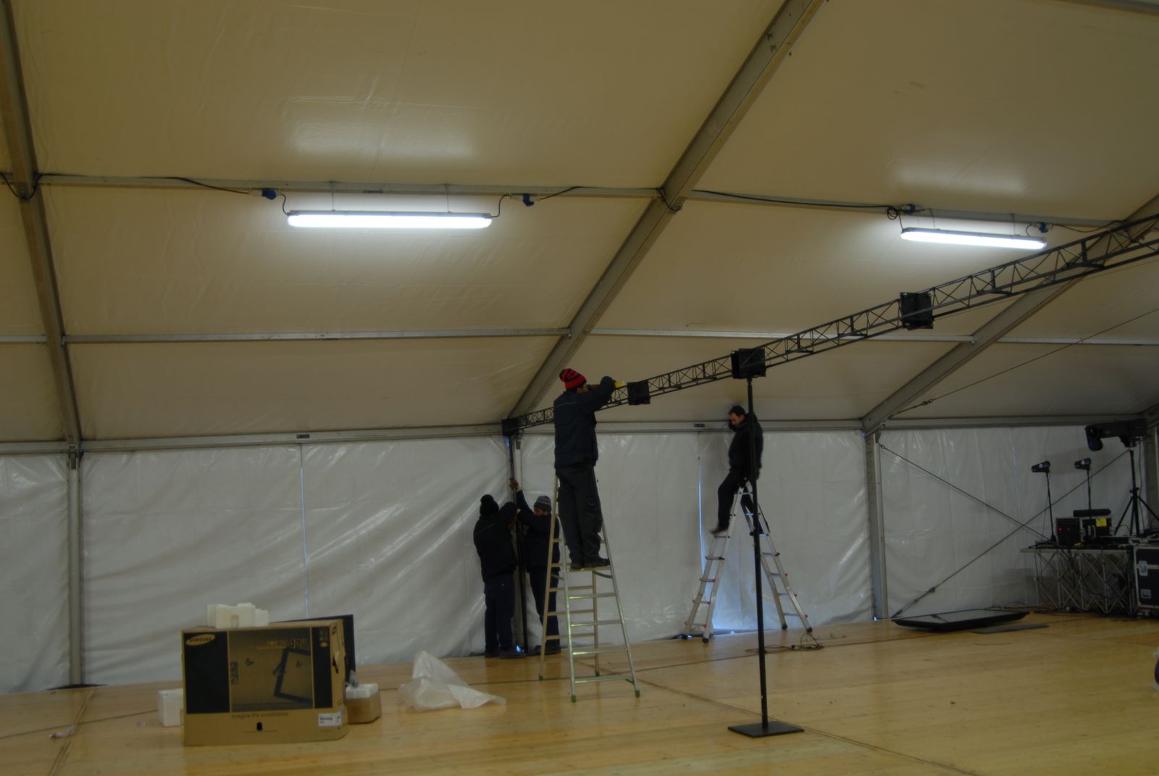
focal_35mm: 36
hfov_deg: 53.1
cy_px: 388
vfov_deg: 37.0
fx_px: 1160
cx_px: 580
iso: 125
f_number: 3.5
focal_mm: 24
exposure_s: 1/13
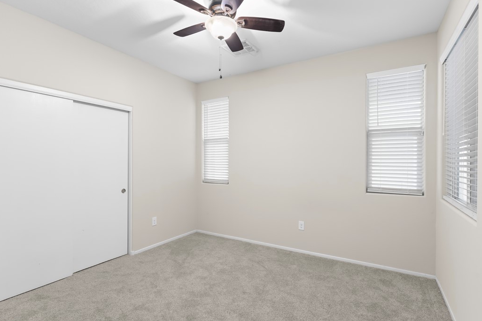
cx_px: 239
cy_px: 164
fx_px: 241
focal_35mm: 18
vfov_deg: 67.4
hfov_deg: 90.0
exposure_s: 4
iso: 400
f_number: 8
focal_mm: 17
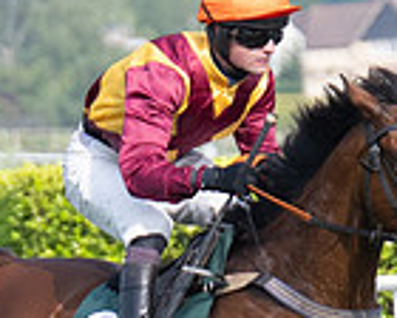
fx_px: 13853
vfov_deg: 1.3
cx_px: 89
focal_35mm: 1179
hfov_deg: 1.6
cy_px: 551
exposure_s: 1/1600
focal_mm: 125
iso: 400
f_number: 4
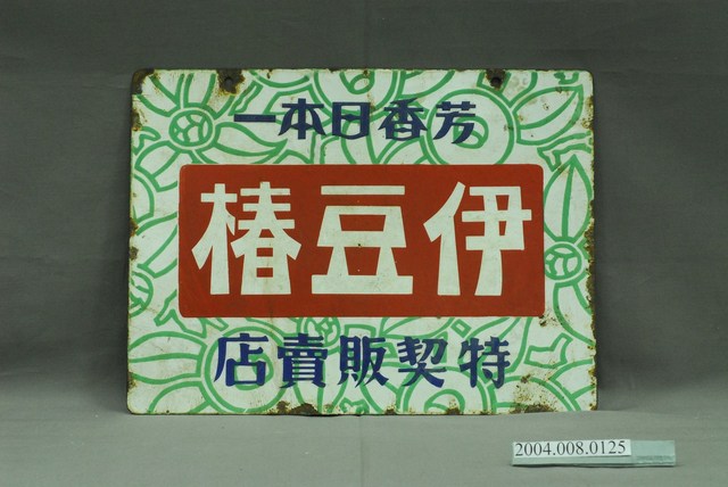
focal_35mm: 90
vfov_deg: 15.2
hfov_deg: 22.6
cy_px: 244
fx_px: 1822
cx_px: 364
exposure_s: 1/13
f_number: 10
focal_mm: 60
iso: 1000
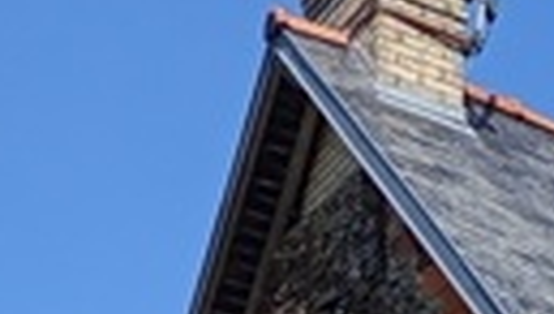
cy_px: 1110
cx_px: 1653
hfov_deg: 10.0
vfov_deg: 6.5
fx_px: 2383
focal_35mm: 162
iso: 50
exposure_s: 1/909
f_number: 1.7
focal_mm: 5.24
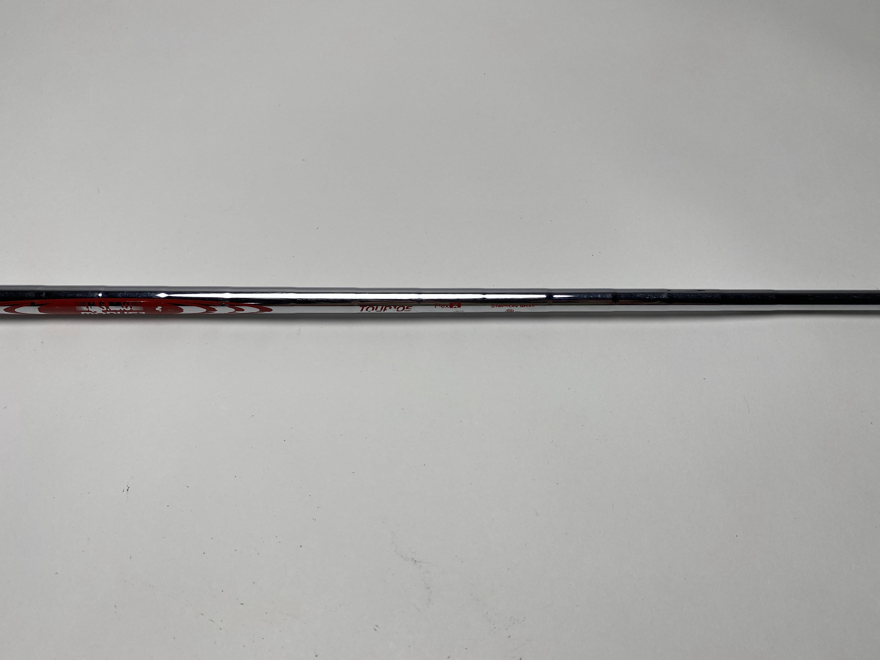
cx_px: 440
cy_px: 330
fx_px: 661
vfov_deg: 53.1
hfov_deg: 67.3
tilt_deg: -52.9
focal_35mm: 26
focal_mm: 4.25
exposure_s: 1/465
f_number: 1.8
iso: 32
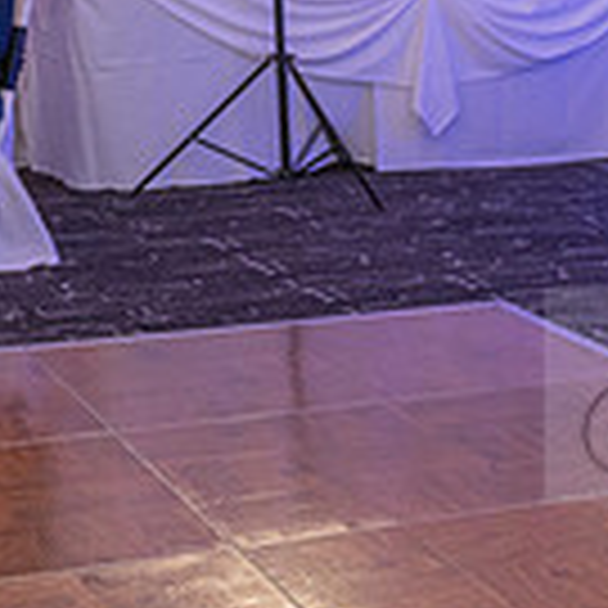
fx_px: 2325
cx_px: 937
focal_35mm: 117
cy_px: 394
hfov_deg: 13.9
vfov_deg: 14.9
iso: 1600
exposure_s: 1/200
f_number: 3.5
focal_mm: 32
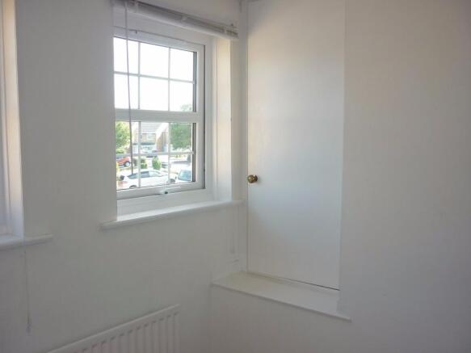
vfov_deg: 42.9
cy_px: 176
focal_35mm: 33
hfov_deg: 55.4
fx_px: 449
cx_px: 236
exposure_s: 1/125
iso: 100
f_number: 2.8
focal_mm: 5.5
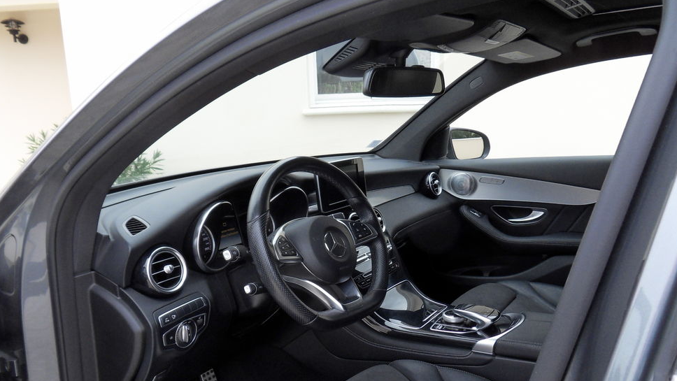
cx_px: 343
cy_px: 226
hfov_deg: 69.8
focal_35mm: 27
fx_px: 485
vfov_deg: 42.7
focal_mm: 4.2
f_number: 3.3
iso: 80
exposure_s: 1/90
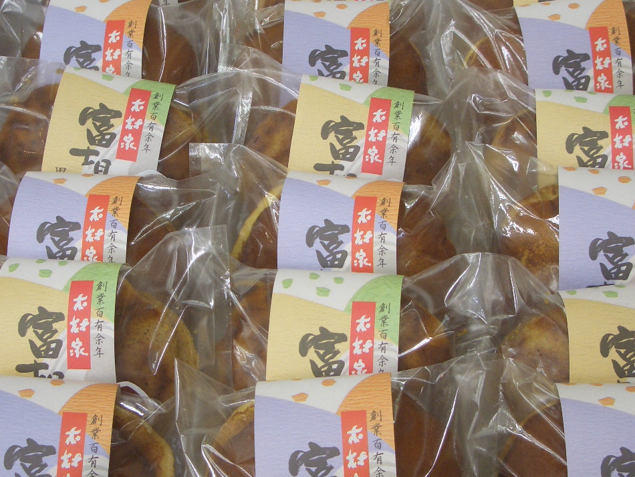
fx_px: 1211
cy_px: 248
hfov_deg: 29.4
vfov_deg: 22.3
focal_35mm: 66
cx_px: 340
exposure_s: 1/30
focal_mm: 8.2
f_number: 3.1
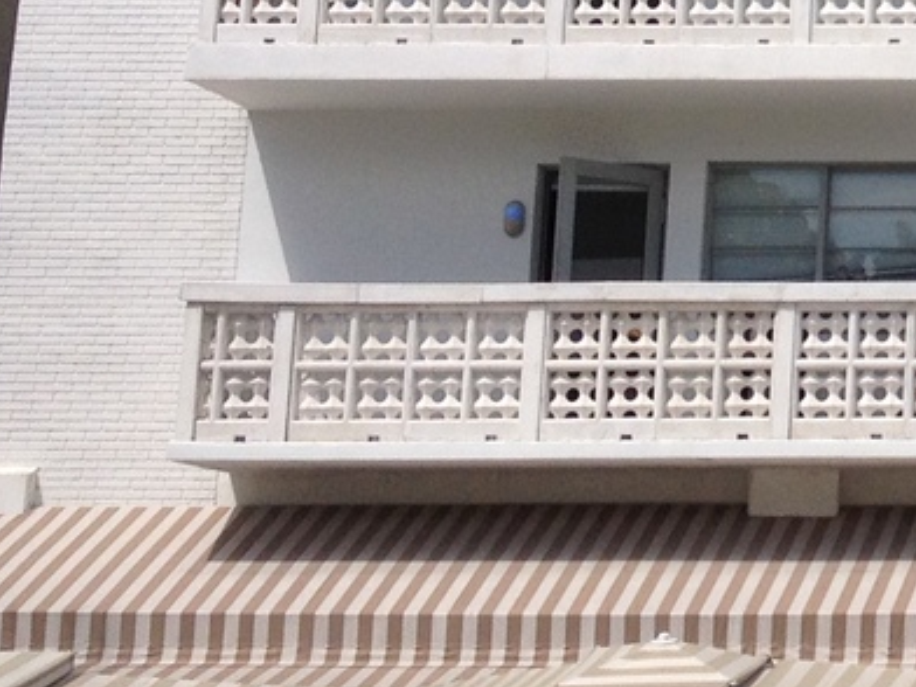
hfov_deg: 12.8
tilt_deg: +10.5
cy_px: -75
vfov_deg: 10.3
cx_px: 1538
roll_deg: +0.3
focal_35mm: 143
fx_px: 3784
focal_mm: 4.28
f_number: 2.4
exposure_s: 1/2208
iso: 50
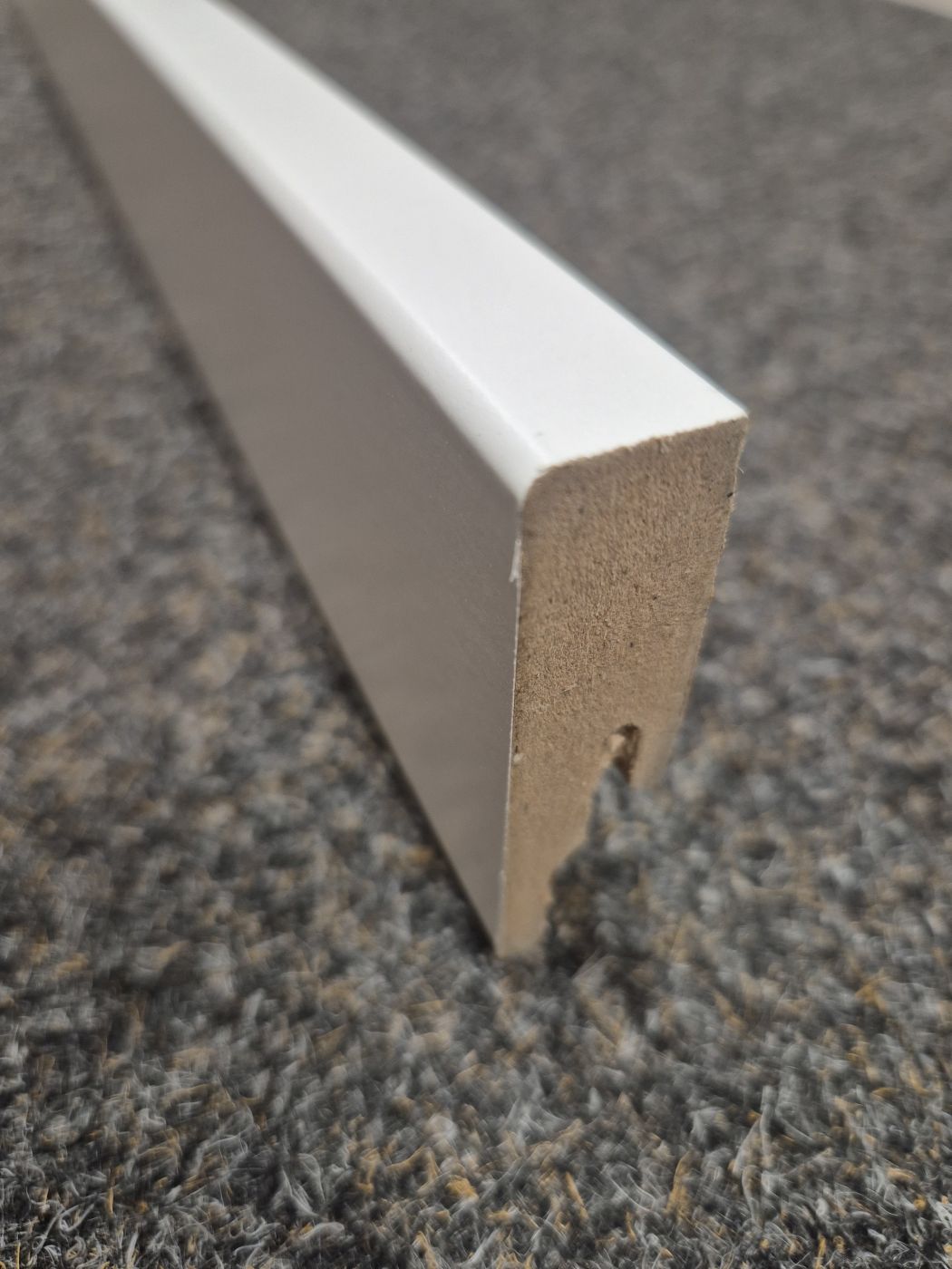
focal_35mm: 23
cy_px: 634
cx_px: 476
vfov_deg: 73.9
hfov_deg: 58.9
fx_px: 843
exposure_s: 1/100
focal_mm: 5.4
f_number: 1.8
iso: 200
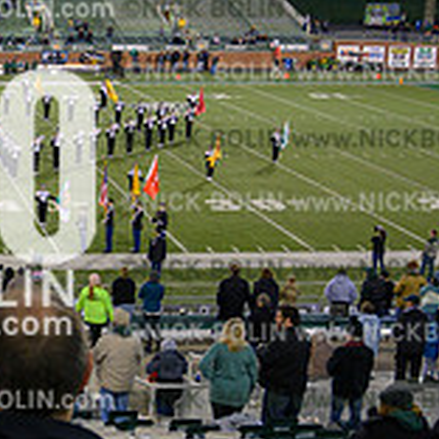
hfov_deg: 21.0
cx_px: -104
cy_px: 204
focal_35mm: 76
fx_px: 1090
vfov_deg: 22.8
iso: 2000
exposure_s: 1/320
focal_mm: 24
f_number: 4
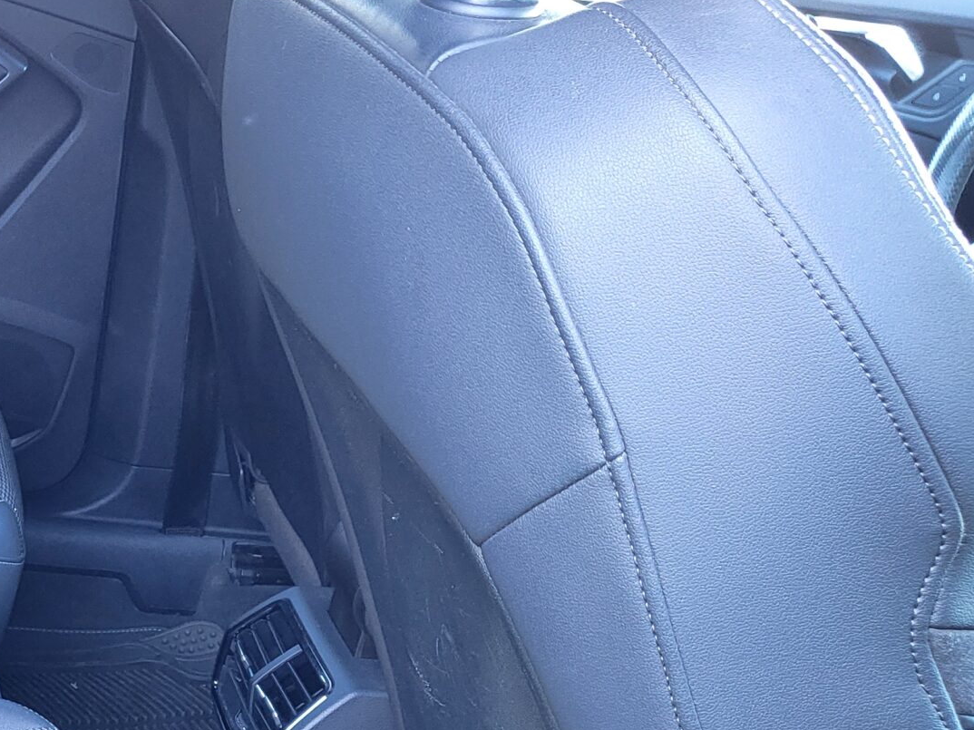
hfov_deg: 27.8
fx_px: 1744
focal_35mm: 62
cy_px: 662
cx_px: -157
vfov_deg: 23.0
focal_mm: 4.25
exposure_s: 1/50
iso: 250
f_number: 1.8
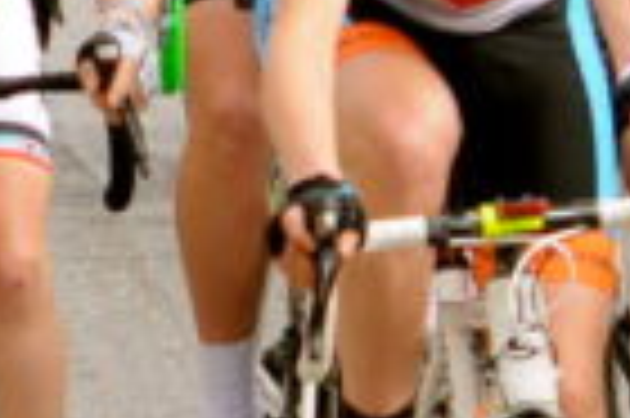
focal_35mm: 853
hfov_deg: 2.4
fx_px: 14910
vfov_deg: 1.6
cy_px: -414
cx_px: 270
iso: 400
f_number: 7.1
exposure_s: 1/800
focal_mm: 78
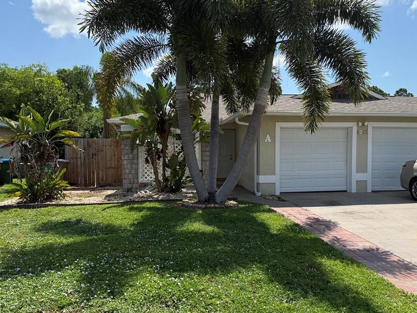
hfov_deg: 59.9
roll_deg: -1.3
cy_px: 165
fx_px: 361
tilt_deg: -4.6
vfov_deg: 46.8
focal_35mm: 30
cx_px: 223
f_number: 1.78
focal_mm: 6.76
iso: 80
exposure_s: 1/4673
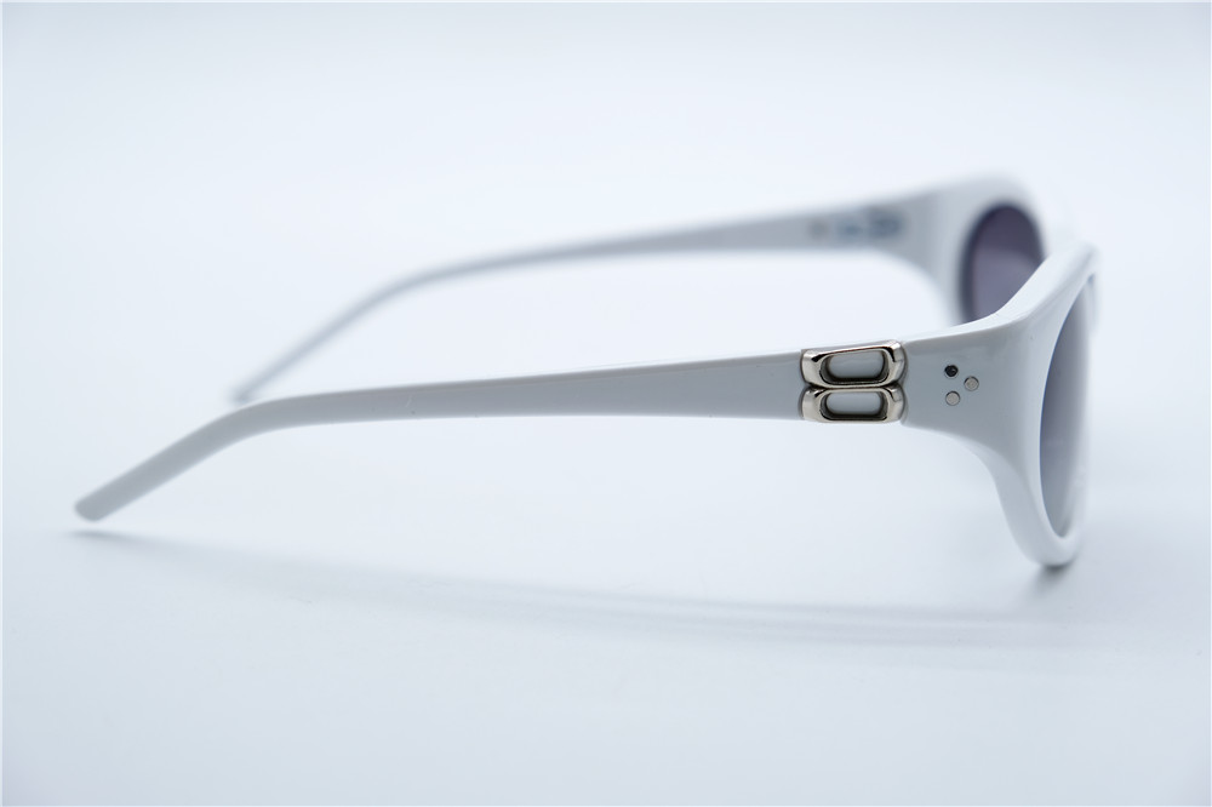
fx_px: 2457
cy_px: 404
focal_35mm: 73
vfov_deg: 18.7
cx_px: 606
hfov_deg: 27.7
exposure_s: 1/200
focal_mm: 48.4
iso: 160
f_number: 5.6
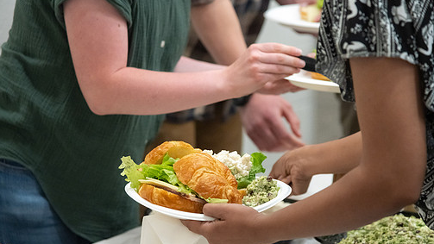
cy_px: 144
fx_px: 1669
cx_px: 229
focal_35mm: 145
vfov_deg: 8.4
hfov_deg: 14.8
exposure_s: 1/250
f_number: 4
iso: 2500
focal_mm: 120
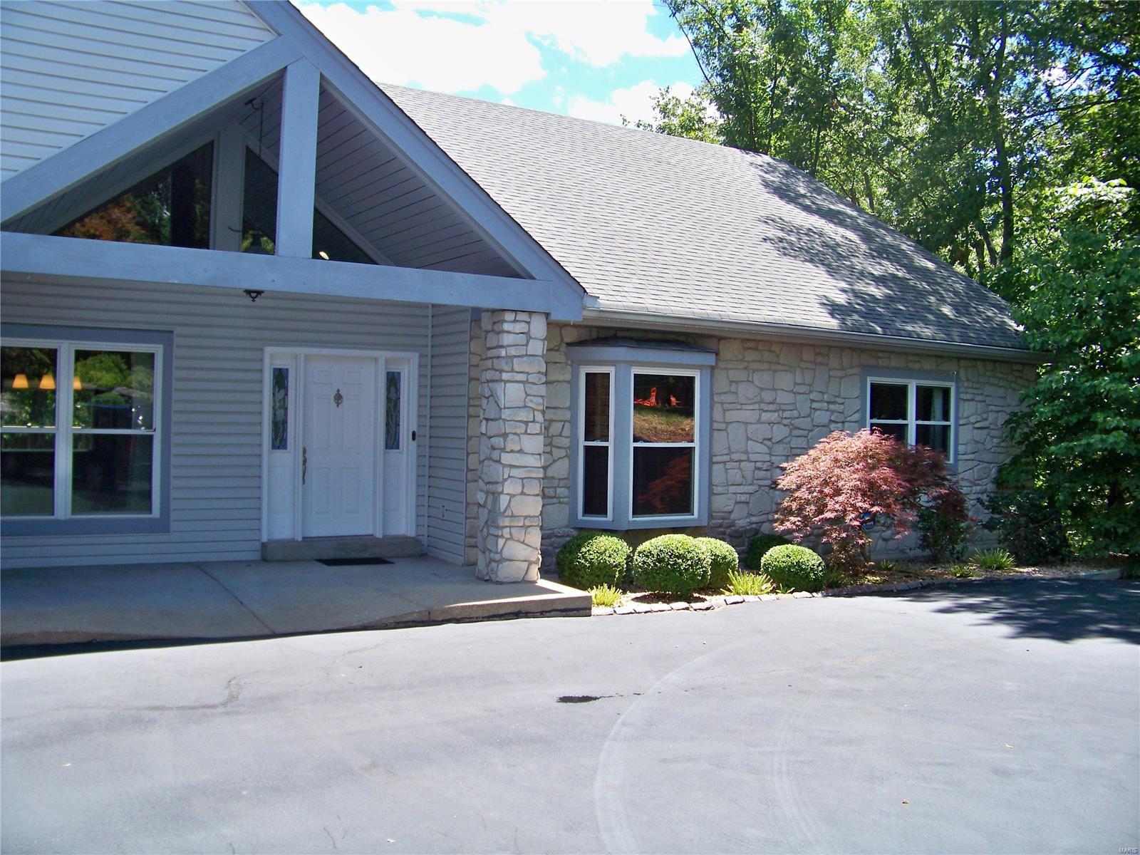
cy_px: 428
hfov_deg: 55.4
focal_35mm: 33
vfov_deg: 42.9
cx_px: 570
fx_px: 1087
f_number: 2.8
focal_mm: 5.85
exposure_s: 1/320
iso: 80
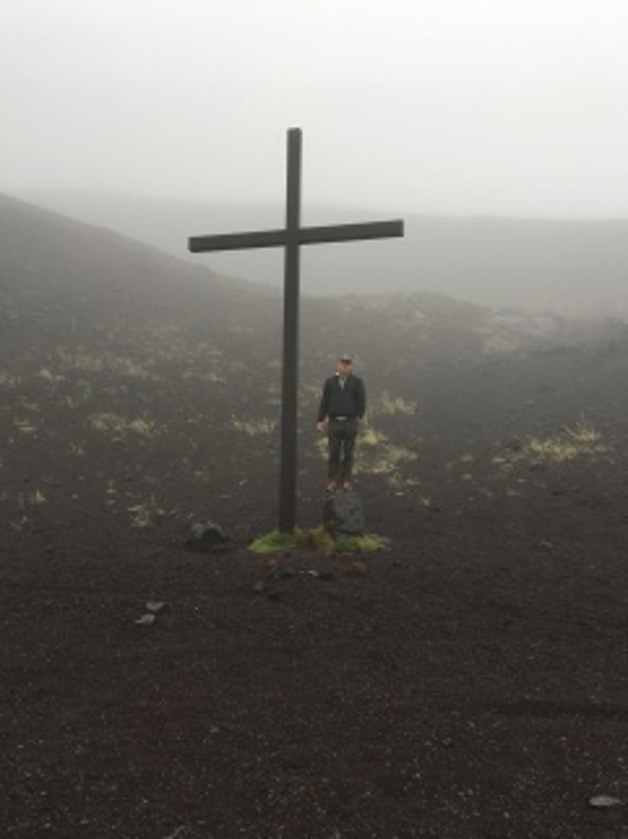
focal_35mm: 33
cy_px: 453
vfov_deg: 55.3
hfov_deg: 42.9
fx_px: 799
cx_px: 297
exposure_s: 1/170
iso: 25
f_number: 2.2
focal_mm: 4.15
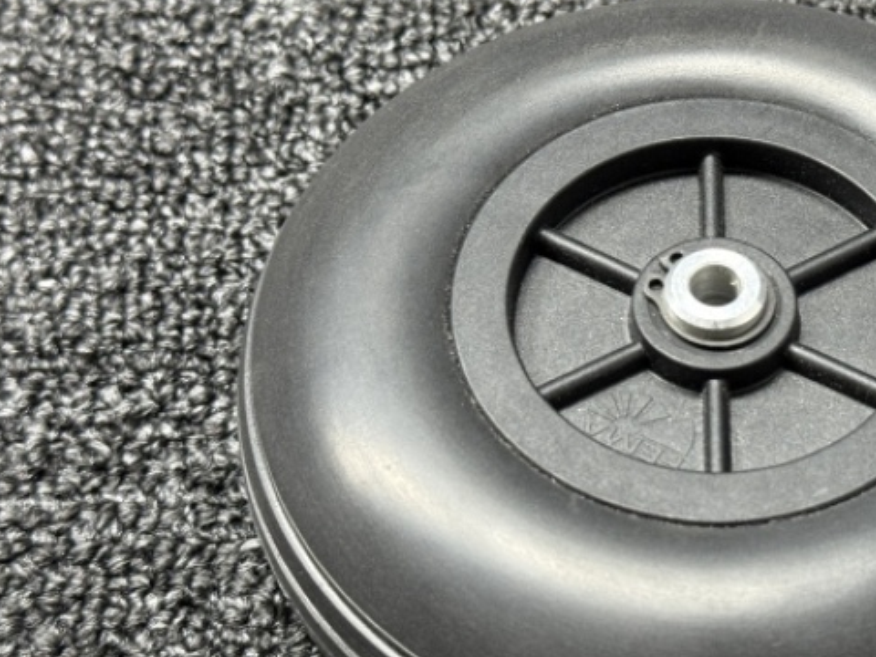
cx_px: 712
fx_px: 2151
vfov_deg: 17.4
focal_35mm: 85
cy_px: 381
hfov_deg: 22.7
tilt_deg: -55.5
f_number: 1.78
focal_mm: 6.76
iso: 160
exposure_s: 1/50
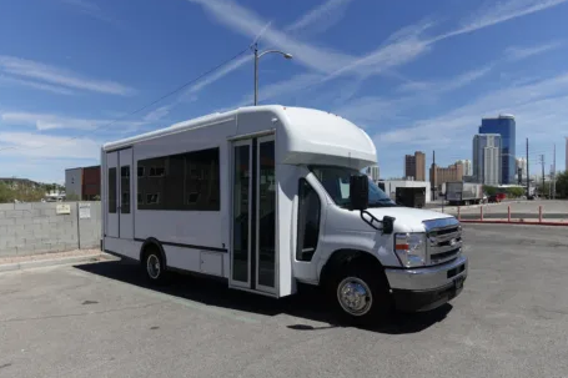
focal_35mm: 22
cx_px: 278
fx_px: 347
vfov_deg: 57.1
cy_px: 203
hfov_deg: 78.6
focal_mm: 7.6
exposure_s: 1/2000
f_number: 2
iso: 125
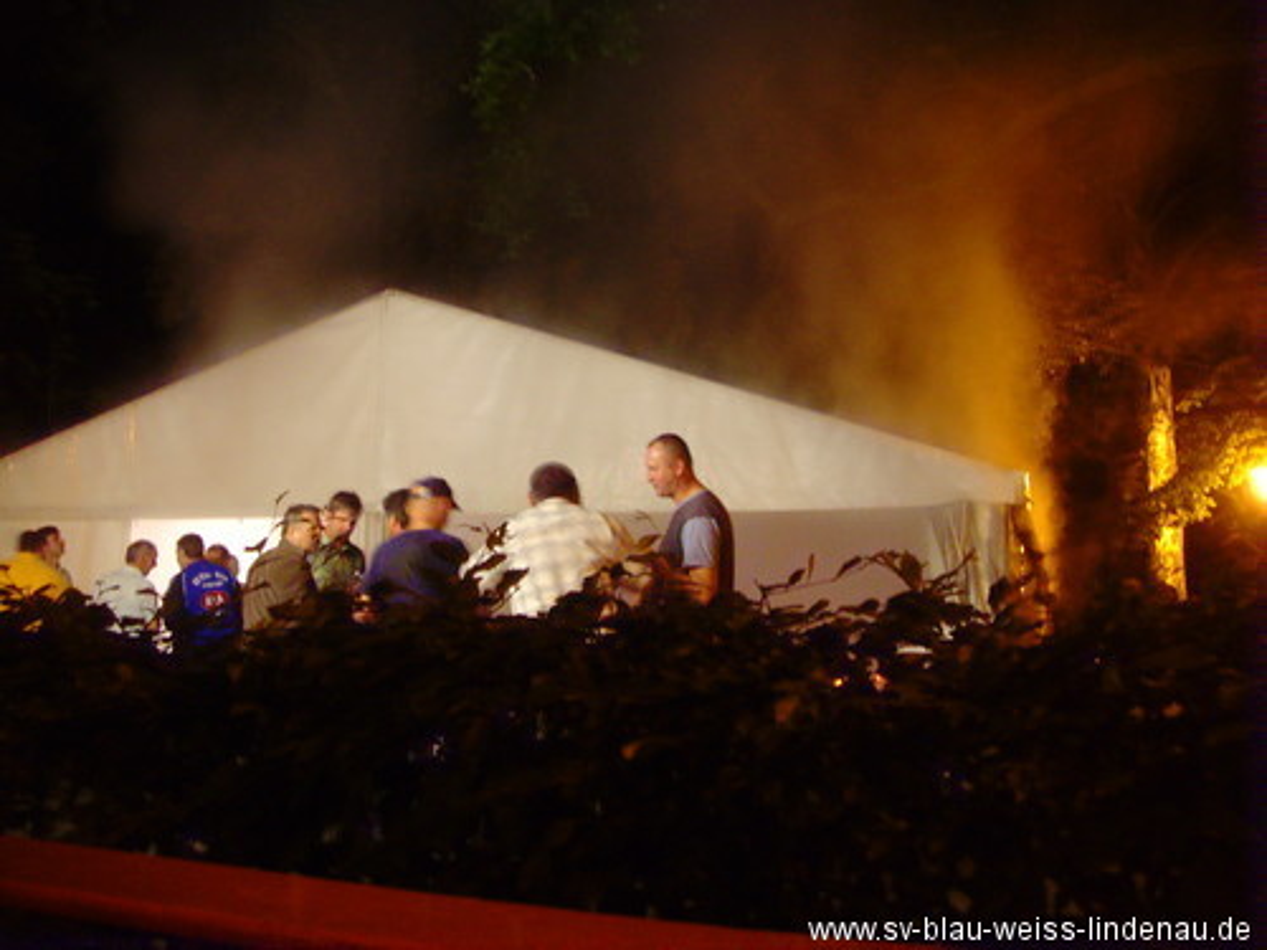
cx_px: 634
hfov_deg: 47.9
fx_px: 1427
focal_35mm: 39
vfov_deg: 36.8
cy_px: 475
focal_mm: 6.6
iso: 200
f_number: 3.5
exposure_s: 1
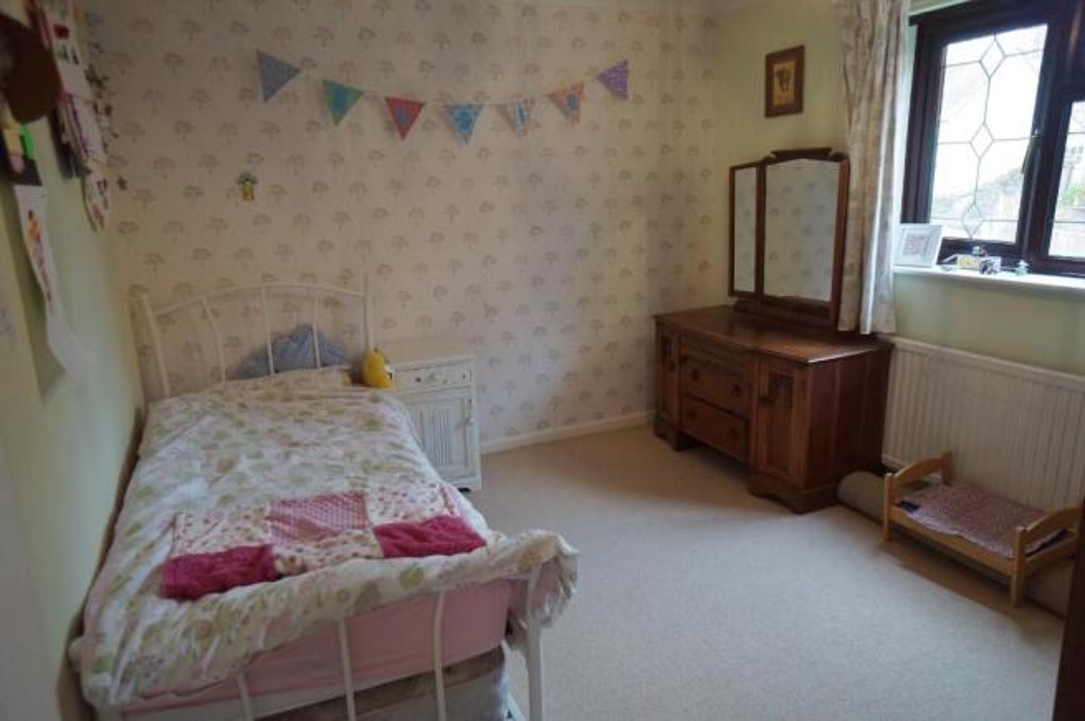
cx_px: 542
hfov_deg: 73.8
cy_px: 360
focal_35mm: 24
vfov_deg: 53.0
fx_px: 723
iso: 1000
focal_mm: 16
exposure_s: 1/60
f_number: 4
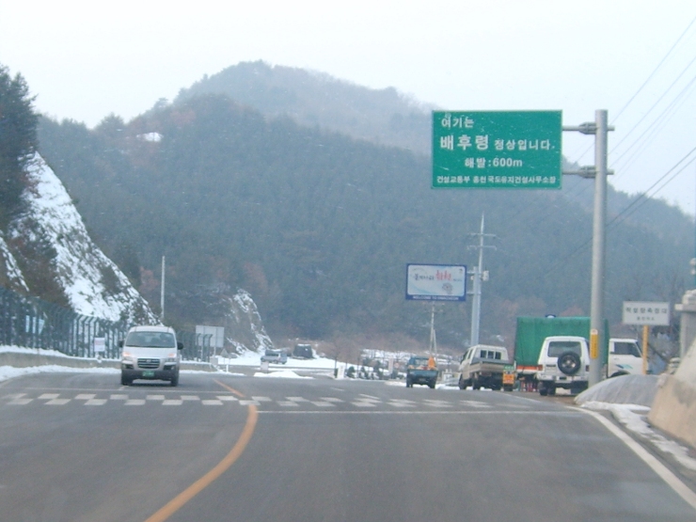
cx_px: 348
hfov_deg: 52.6
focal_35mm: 35
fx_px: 704
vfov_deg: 40.7
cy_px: 261
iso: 50
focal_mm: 5.8
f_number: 2.8
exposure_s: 1/45
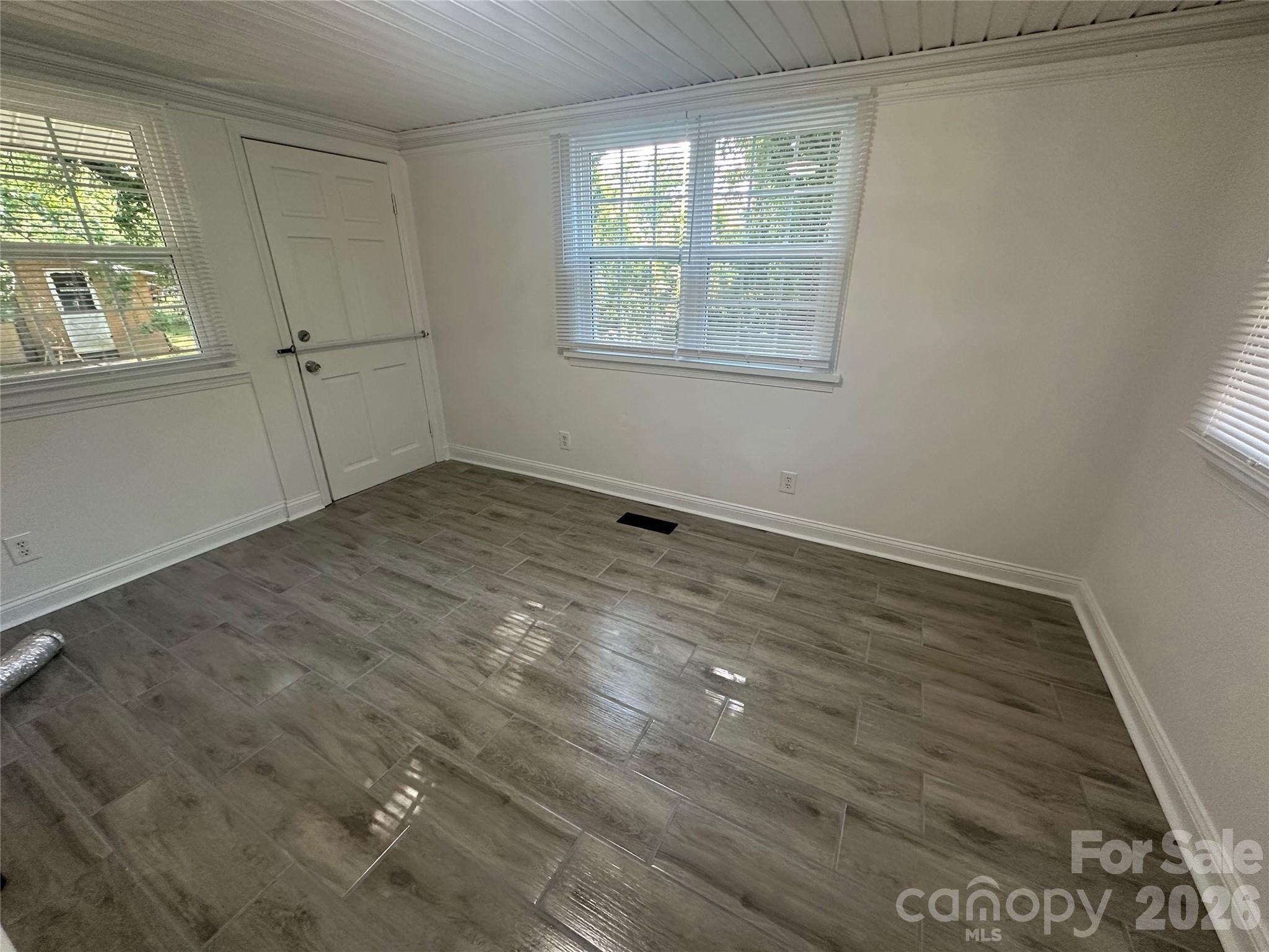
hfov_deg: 102.1
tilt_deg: -22.4
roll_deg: -1.0
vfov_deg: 85.7
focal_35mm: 14
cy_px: 476
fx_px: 513
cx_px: 634
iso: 250
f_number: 2.2
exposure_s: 1/120
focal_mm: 2.22
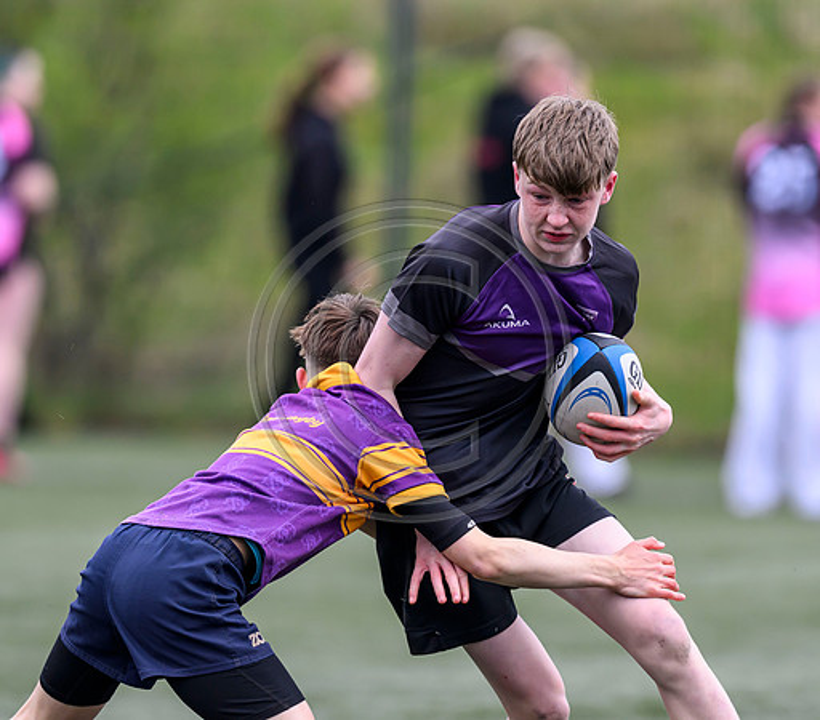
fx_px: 16230
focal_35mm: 643
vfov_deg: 2.5
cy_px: 370
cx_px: 321
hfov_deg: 2.9
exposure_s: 1/2000
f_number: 3.5
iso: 640
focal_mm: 400
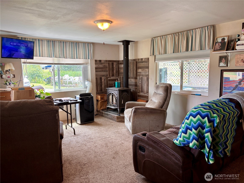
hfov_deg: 67.3
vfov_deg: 53.1
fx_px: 183
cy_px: 92
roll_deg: +0.5
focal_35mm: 26
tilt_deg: -6.9
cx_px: 122
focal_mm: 5.96
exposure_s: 1/120
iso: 80
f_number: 1.6
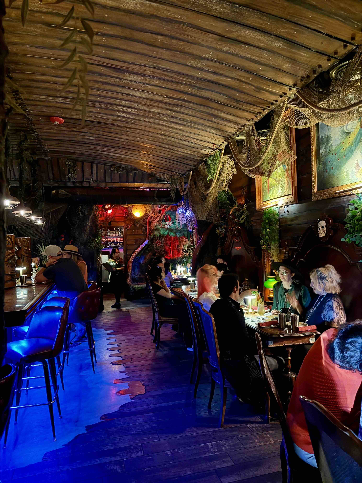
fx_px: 335
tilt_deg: +0.6
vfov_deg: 71.6
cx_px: 181
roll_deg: +2.4
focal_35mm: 24
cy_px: 242
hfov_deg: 56.8
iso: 4000
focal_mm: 6.76
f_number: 1.78
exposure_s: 1/15
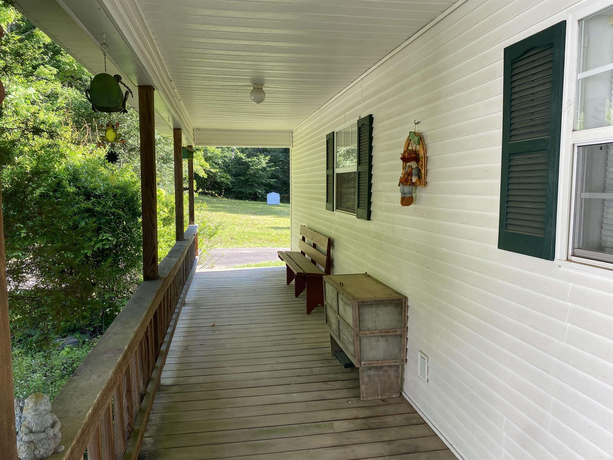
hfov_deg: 67.3
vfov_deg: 53.1
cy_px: 230
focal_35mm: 26
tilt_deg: -5.0
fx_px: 460
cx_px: 306
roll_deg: -0.6
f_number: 1.8
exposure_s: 1/138
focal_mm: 4.25
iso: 32
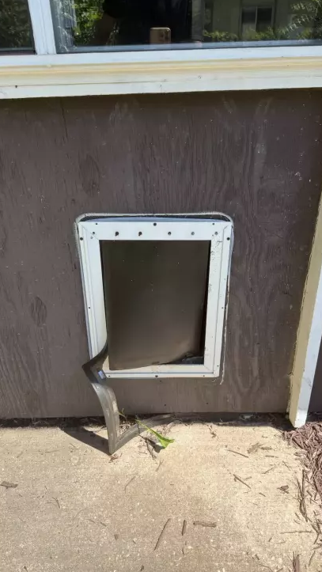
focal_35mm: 27
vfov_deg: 69.8
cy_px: 280
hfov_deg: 42.9
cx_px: 172
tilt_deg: -26.4
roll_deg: -0.4
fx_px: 410
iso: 80
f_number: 1.78
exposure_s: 1/1901
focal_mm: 6.76
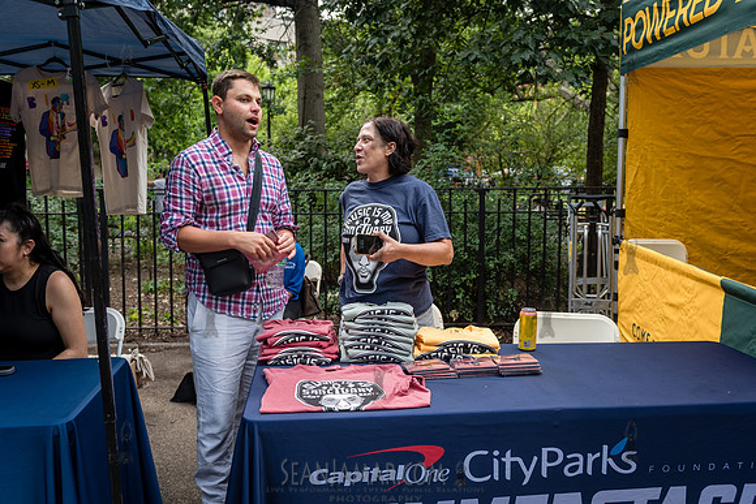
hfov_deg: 54.5
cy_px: 252
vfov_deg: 37.9
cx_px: 378
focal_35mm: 35
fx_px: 734
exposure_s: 1/250
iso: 200
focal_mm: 34
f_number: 3.5
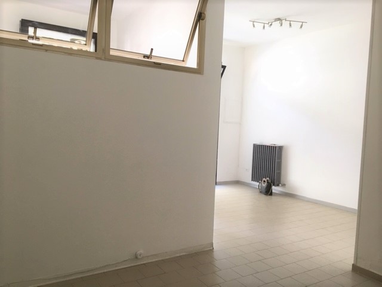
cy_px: 144
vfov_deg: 48.2
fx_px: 320
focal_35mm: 29
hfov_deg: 61.7
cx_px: 191
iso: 64
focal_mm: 4.15
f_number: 2.2
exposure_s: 1/33
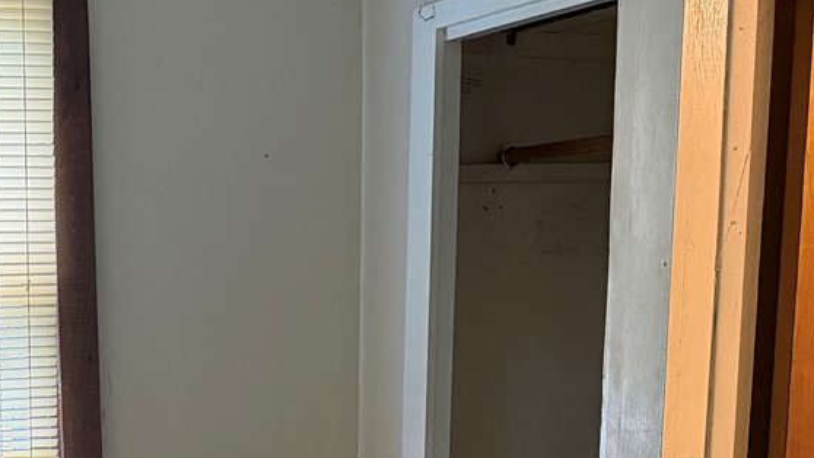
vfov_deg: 15.2
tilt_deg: -10.6
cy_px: 629
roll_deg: +0.0
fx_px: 1619
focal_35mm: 75
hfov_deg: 27.3
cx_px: 86
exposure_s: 1/60
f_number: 1.78
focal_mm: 6.76
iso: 800
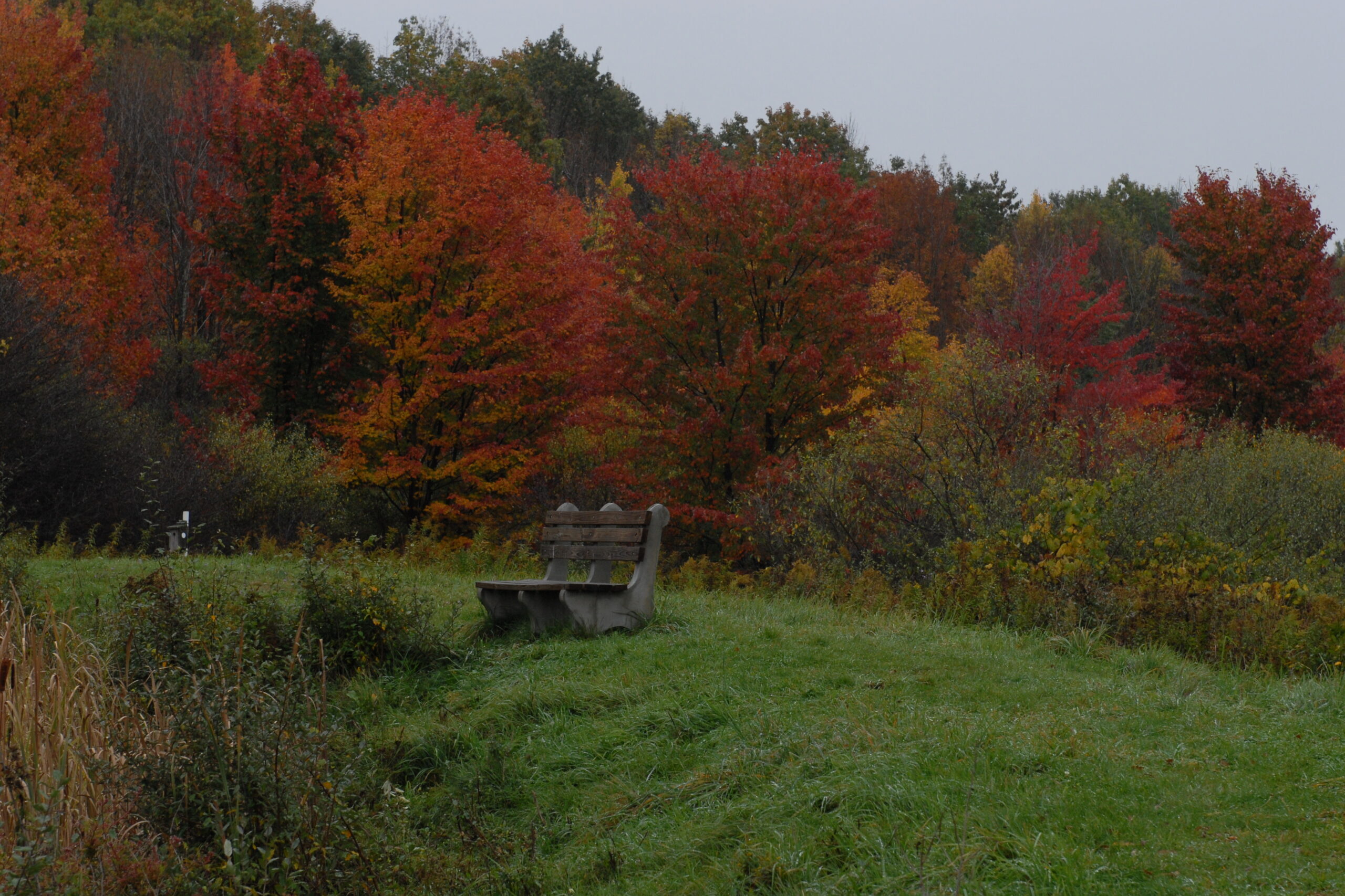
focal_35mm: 105
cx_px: 672
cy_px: 448
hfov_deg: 19.5
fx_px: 3923
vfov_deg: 13.0
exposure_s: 1/320
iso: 320
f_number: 9
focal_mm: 70
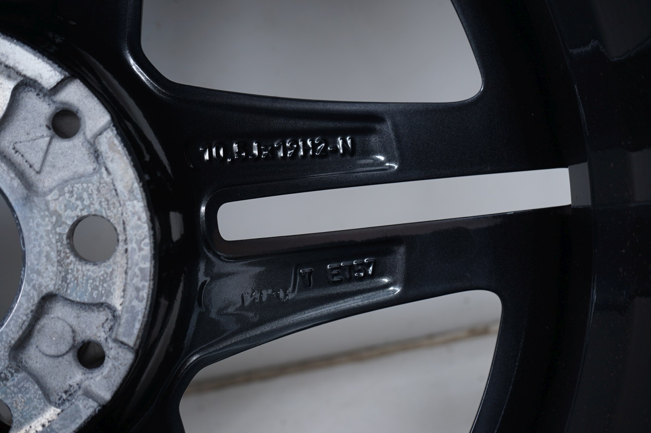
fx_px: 903
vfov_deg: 27.0
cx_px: 326
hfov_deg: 39.6
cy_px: 216
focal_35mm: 50
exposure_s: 1/125
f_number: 8
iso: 250
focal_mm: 50
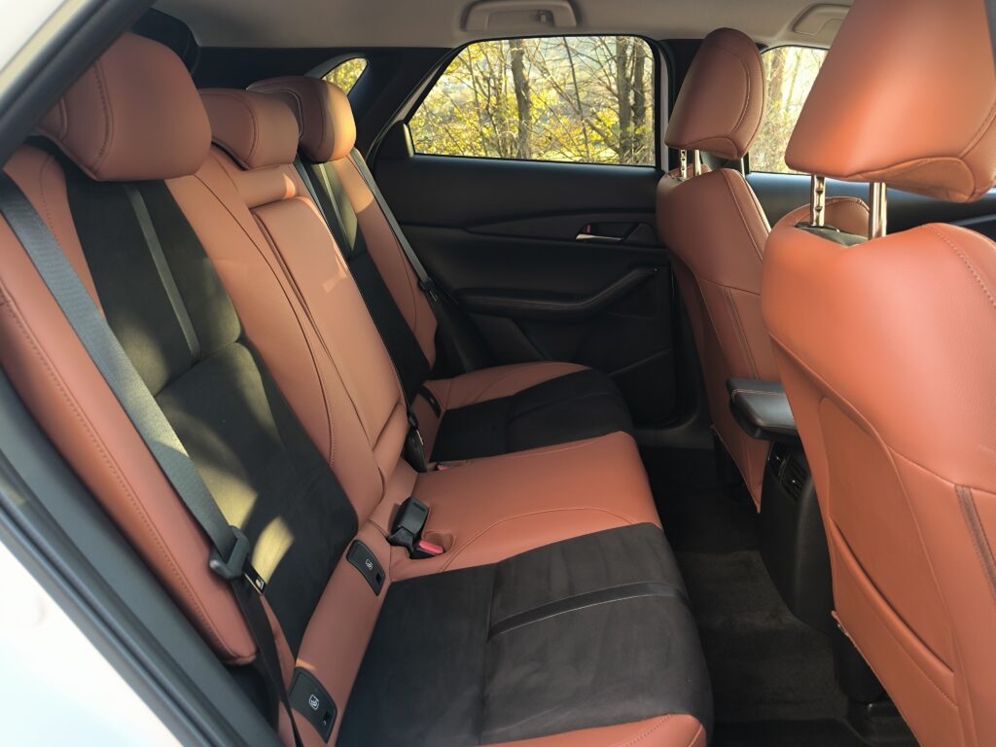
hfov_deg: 71.6
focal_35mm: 24
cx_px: 498
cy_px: 374
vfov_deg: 56.8
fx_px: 691
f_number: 1.9
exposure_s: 1/50
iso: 250
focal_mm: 6.92
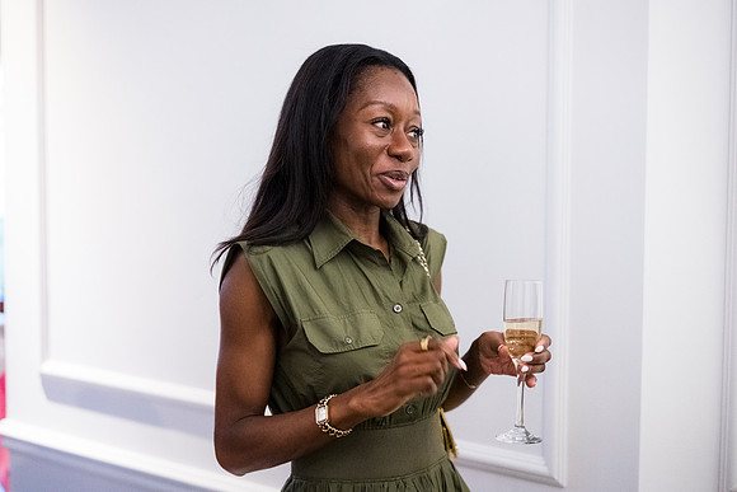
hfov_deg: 36.2
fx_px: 1126
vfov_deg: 24.6
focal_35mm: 55
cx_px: 368
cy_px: 246
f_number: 2.2
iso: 8000
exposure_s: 1/200
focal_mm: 55
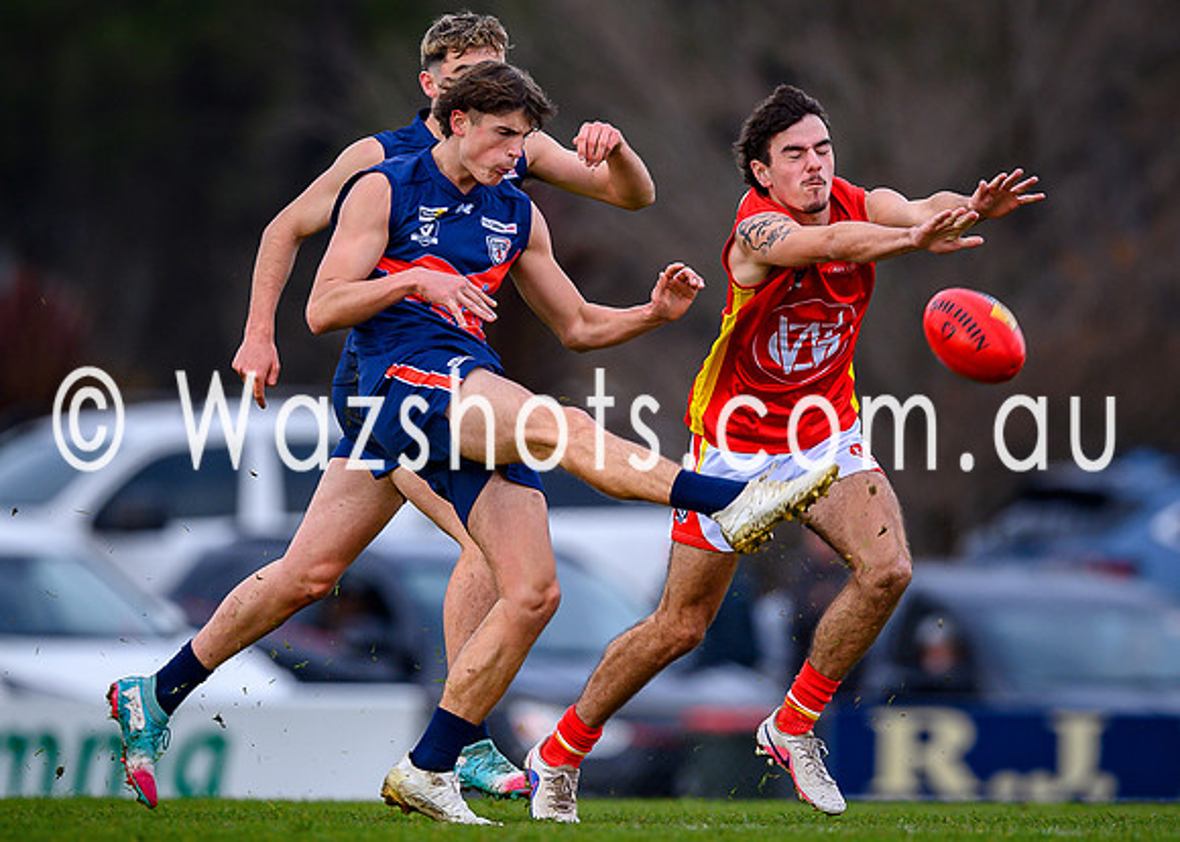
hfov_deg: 2.2
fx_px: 31423
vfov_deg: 1.5
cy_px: 383
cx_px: 588
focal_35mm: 938
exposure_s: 1/1600
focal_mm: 500
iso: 640
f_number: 4
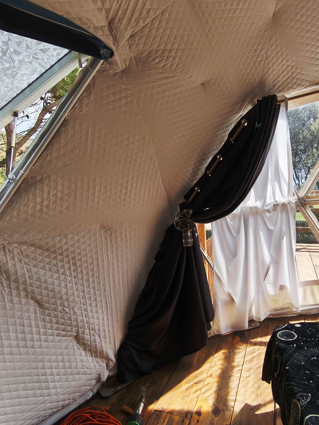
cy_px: 207
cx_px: 205
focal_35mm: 21
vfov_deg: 79.0
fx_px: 258
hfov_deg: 62.3
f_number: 2.2
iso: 50
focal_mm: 1.91
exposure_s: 1/184
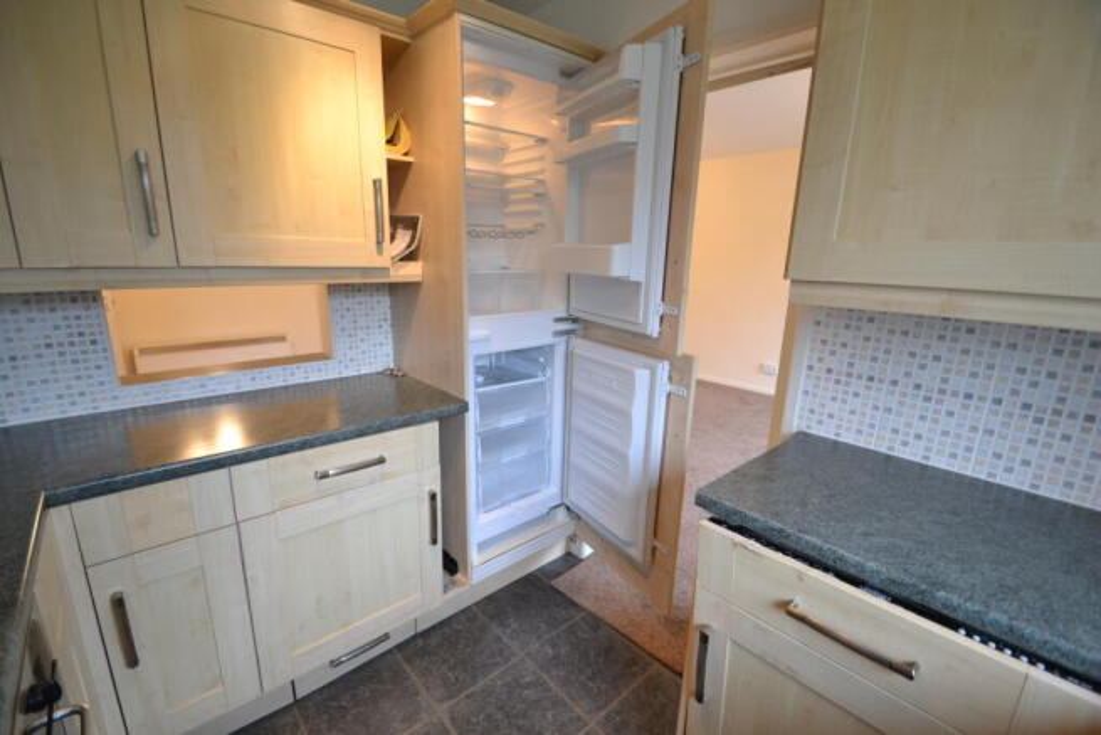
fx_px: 459
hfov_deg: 100.4
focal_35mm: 15
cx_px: 550
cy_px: 368
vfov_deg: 77.4
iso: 800
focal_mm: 10
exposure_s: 1/60
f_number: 3.5
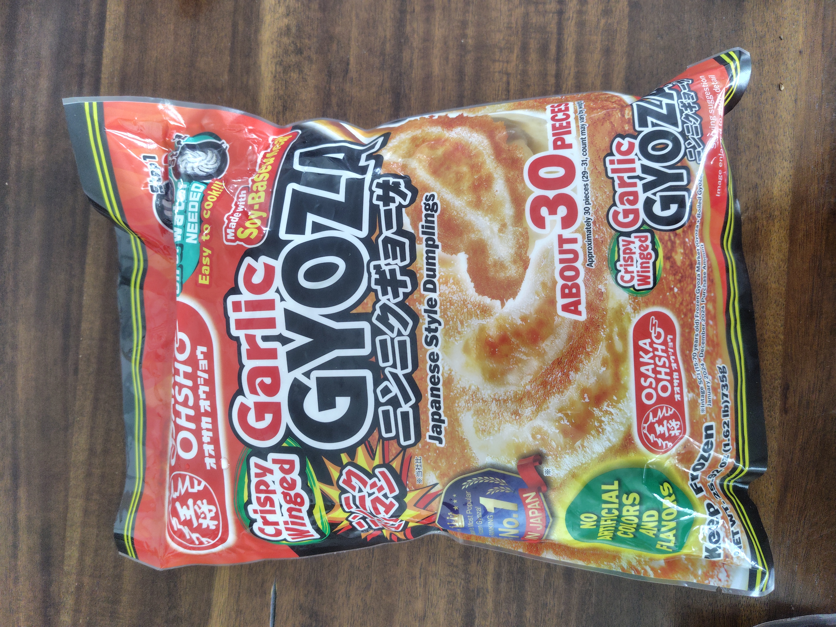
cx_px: 418
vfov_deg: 58.9
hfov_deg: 73.9
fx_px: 555
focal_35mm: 23
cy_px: 314
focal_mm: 5.6
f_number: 1.9
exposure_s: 1/60
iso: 771
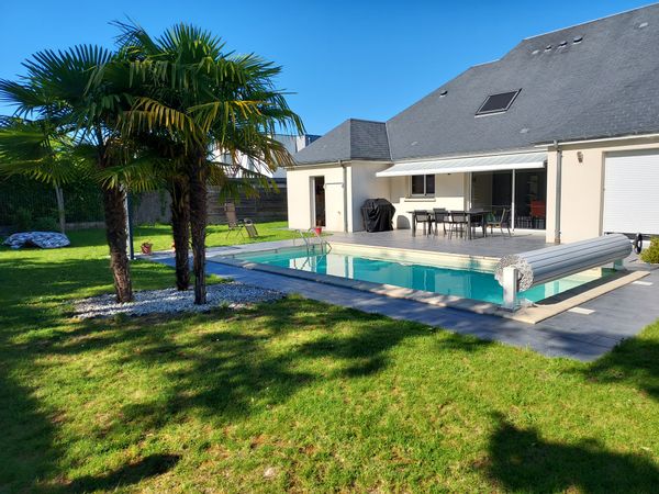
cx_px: 330
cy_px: 247
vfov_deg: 56.8
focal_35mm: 24
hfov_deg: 71.6
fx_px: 457
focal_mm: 4.6
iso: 40
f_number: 1.8
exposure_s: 1/1202
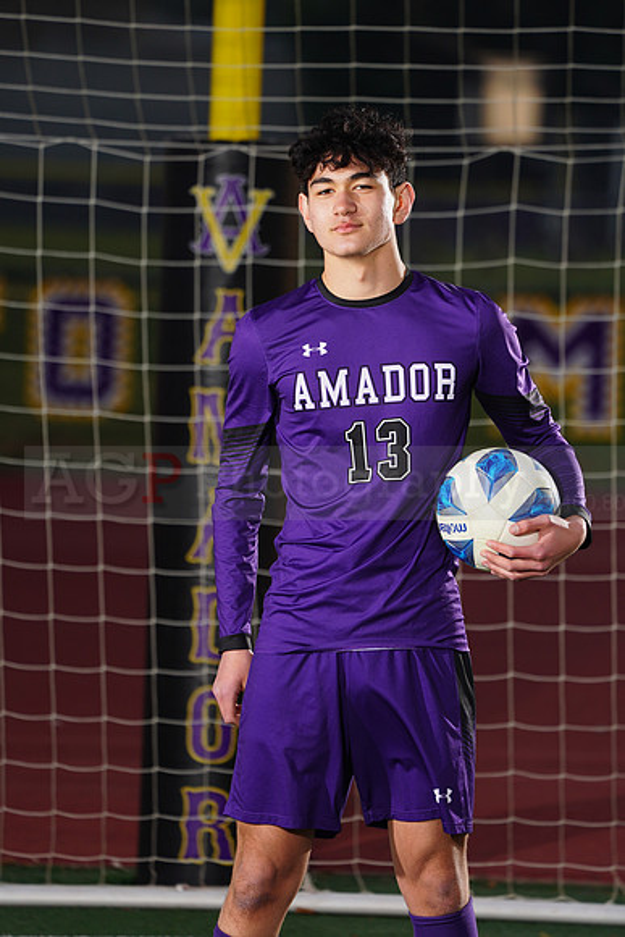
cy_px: 468
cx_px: 312
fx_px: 9239
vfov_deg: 5.8
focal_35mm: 355
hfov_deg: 3.9
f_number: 7.1
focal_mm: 355
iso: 200
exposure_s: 1/200
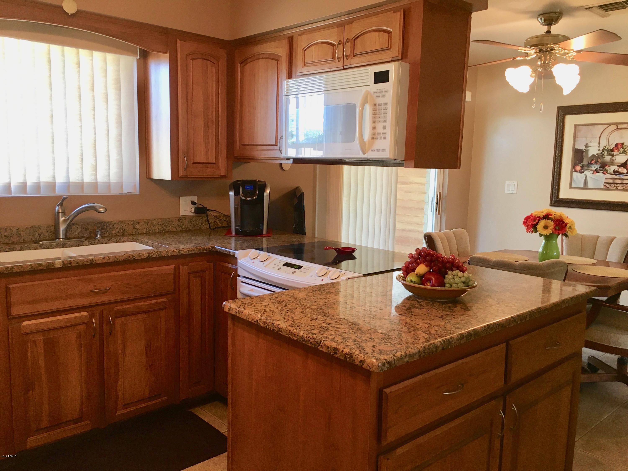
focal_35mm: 29
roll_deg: -1.7
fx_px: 526
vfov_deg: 48.2
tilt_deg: -8.5
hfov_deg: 61.7
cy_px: 236
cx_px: 314
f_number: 2.2
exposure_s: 1/30
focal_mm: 4.15
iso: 64
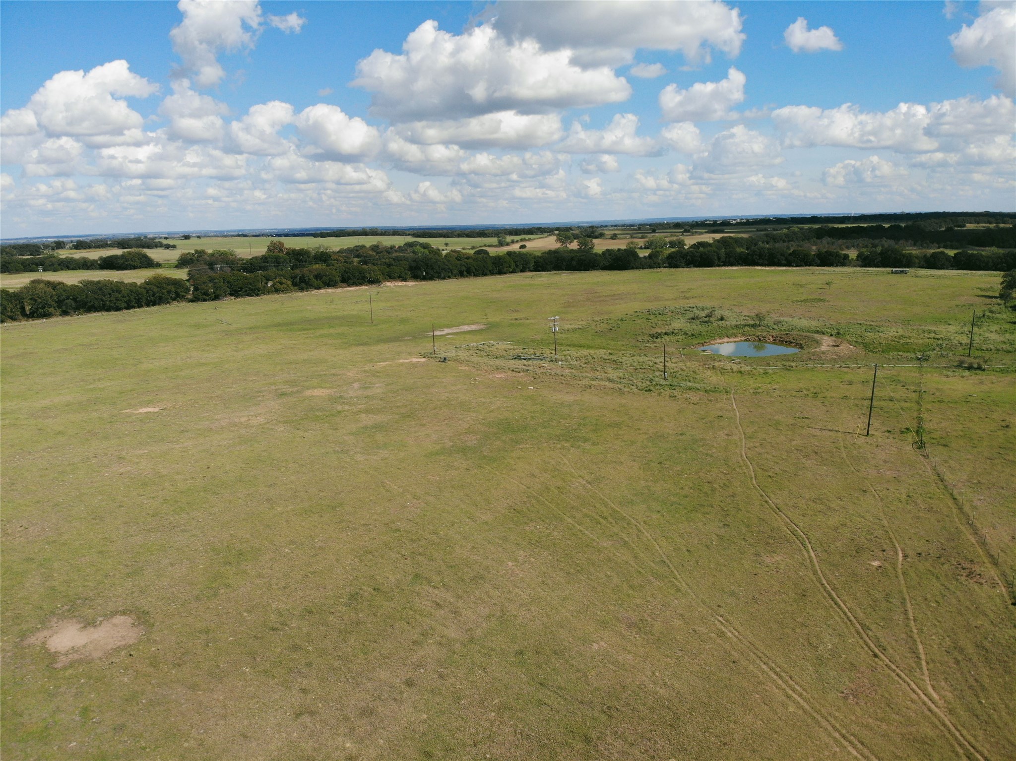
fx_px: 704
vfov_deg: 56.8
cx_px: 508
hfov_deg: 71.6
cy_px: 380
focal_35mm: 24
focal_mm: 4.5
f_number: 2.8
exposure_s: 1/1409
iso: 100
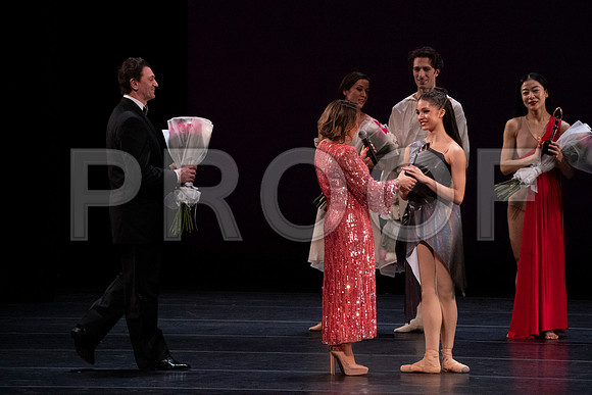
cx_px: 296
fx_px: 6579
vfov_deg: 3.4
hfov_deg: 5.2
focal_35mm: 400
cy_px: 198
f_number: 14
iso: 12800
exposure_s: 1/320
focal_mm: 400
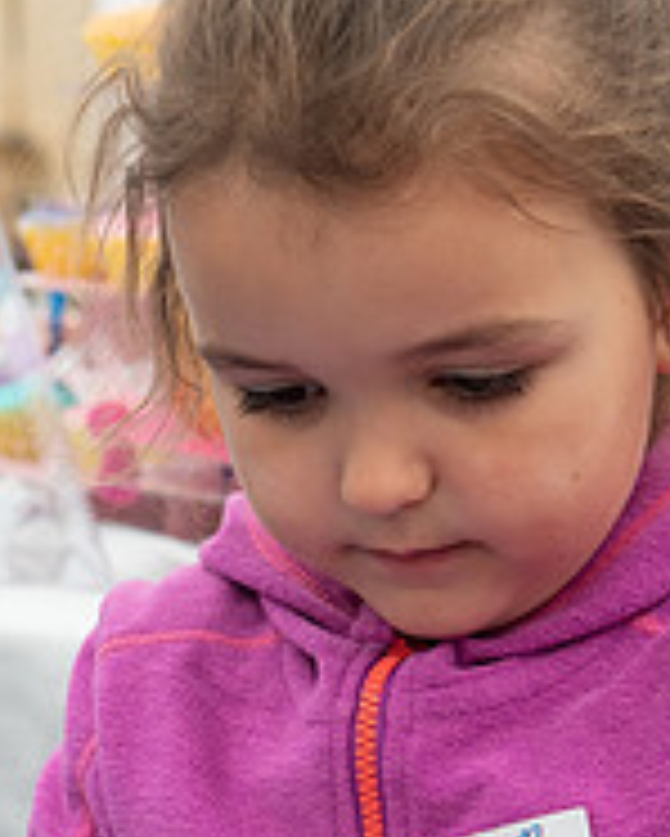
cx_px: 360
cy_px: 720
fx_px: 3715
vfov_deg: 12.8
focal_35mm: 150
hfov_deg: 10.3
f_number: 6.3
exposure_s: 1/160
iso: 320
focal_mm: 66
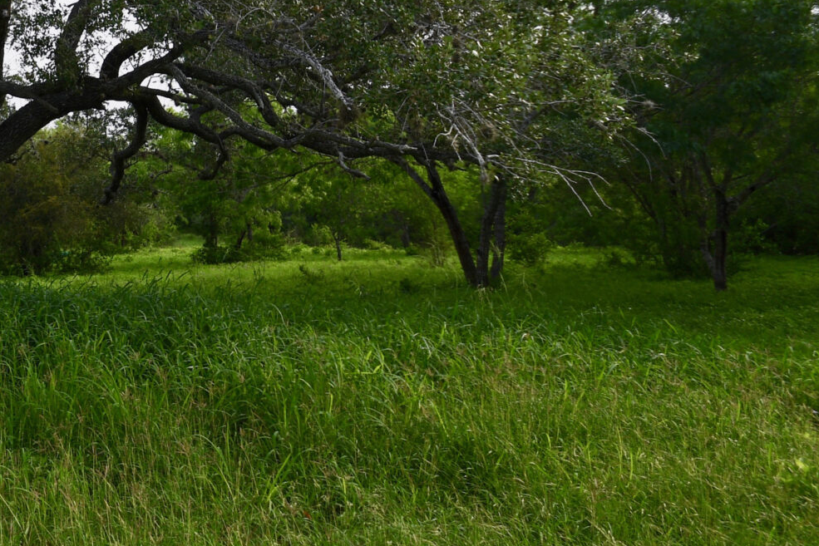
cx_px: -61
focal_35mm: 39
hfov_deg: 40.8
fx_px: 887
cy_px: 0
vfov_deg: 31.6
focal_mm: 10
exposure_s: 1/160
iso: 100
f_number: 7.1
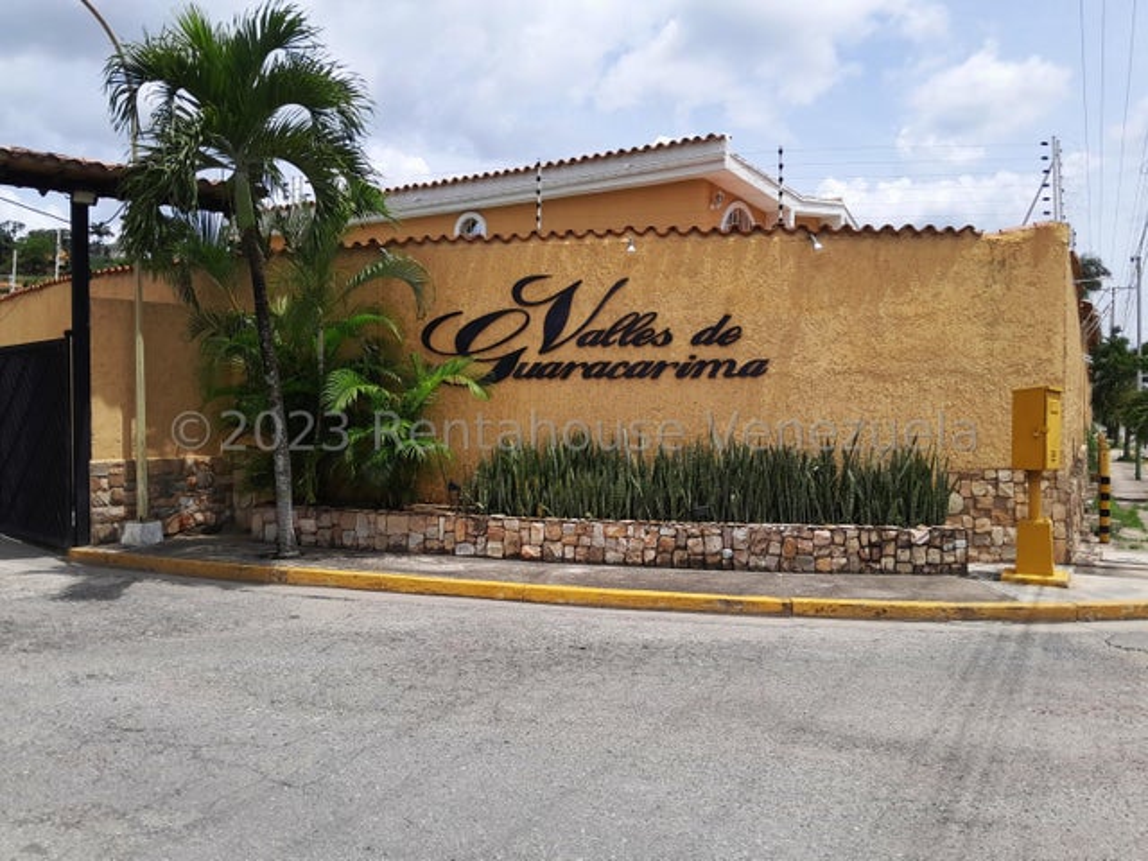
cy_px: 430
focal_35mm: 26
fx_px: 862
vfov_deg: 53.1
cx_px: 574
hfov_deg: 67.3
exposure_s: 1/662
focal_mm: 3.98
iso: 40
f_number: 1.8
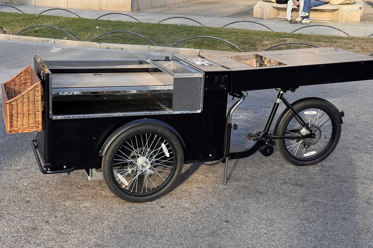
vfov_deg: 25.1
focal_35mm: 54
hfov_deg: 36.9
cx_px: 192
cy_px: 115
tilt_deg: -17.3
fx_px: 559
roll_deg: -0.8
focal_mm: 6.76
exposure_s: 1/621
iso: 64
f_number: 1.78
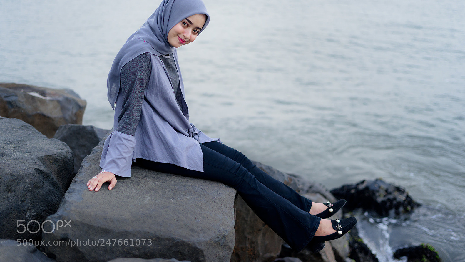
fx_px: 654
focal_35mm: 53
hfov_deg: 39.2
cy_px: 108
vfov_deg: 22.6
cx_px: 233
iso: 320
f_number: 1.8
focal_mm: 50
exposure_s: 1/250
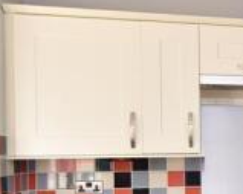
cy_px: 157
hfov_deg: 25.5
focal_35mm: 58
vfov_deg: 25.7
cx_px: 352
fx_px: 417
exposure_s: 1/40
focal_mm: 10
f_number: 5
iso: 200
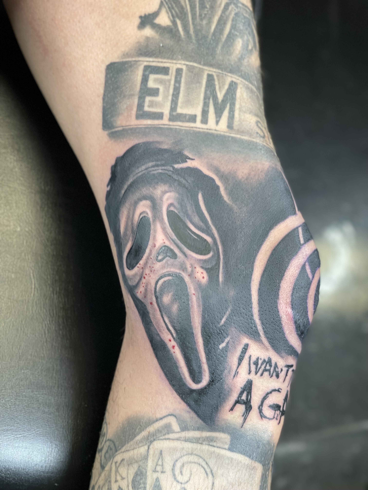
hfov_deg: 22.9
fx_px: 907
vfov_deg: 30.3
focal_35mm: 64
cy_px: 245
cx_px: 184
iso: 125
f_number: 2.2
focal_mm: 7.5
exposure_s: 1/40
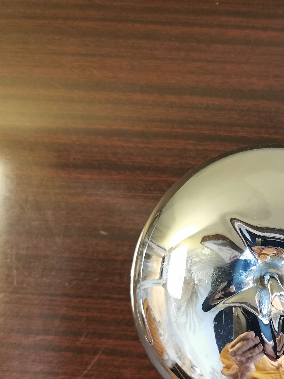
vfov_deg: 34.7
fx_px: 602
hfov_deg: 25.4
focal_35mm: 55
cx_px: 273
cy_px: 238
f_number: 1.6
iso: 320
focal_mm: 5.56
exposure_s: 1/50
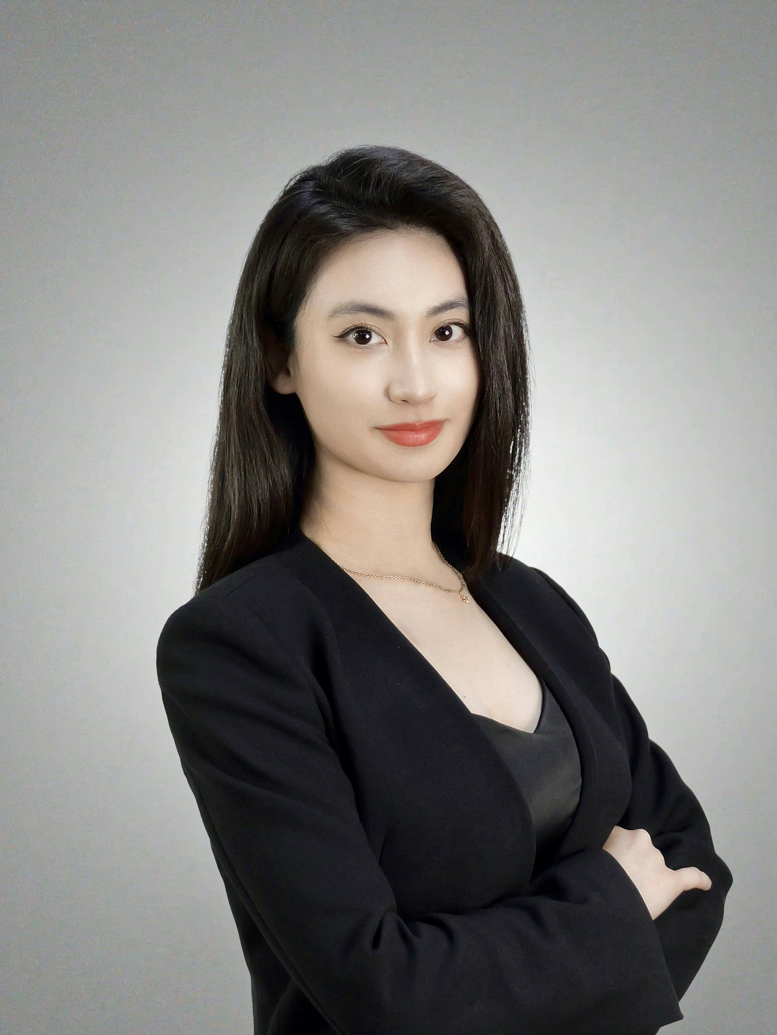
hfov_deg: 22.3
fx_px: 1975
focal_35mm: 66
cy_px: 518
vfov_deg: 29.4
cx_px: 388
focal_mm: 17
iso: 1600
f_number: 2.8
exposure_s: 1/200
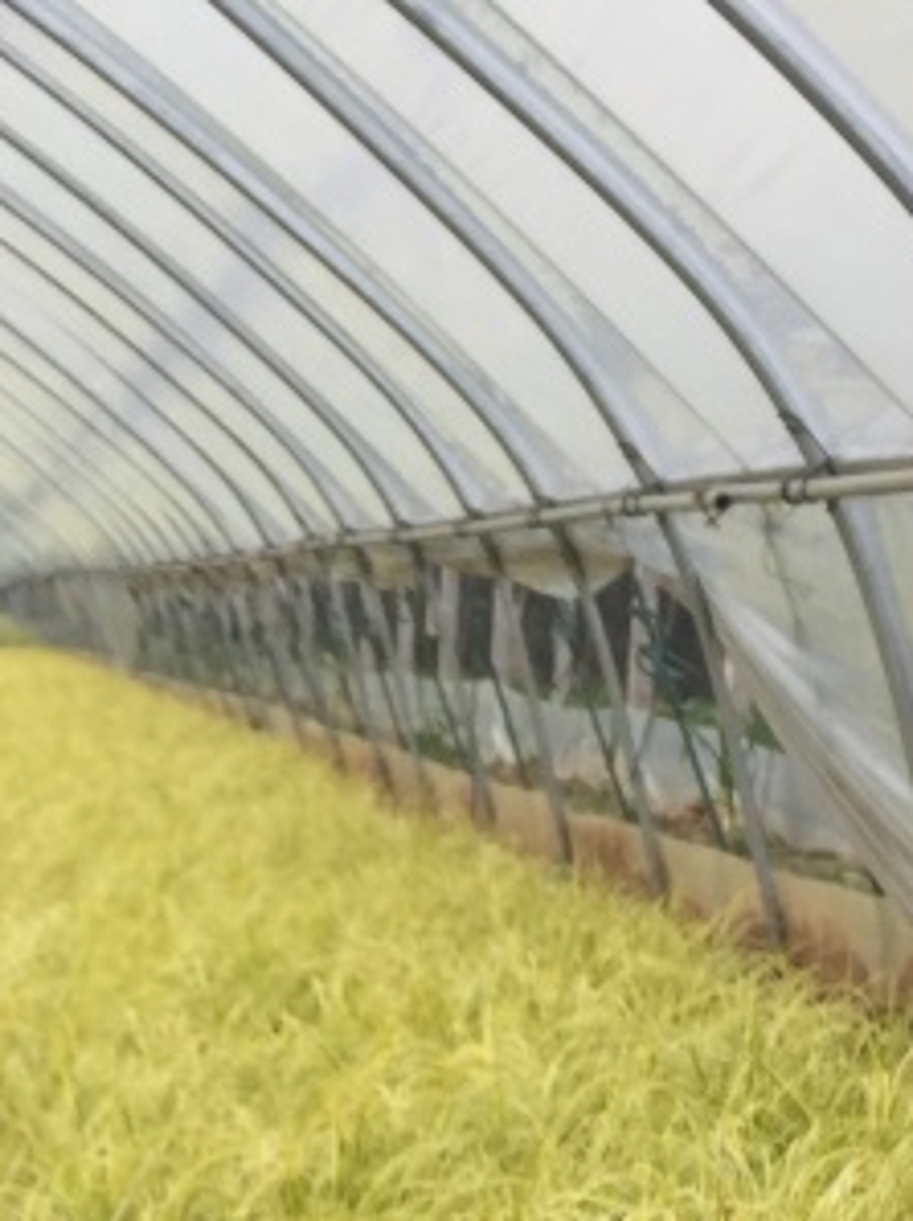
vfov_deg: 17.0
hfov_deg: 14.1
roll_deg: +0.9
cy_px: 1858
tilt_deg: -17.6
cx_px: 213
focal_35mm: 104
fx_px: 3663
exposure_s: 1/542
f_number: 2.2
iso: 32
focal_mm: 4.15
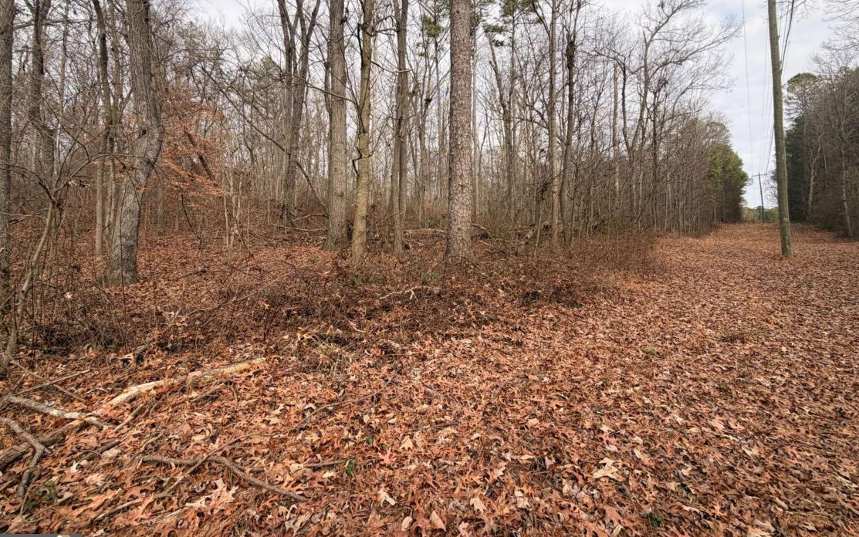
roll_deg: +0.0
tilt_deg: +5.2
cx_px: 441
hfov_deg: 97.8
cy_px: 221
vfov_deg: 70.7
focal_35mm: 16
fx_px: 375
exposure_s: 1/554
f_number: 2.2
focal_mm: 2.22
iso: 40
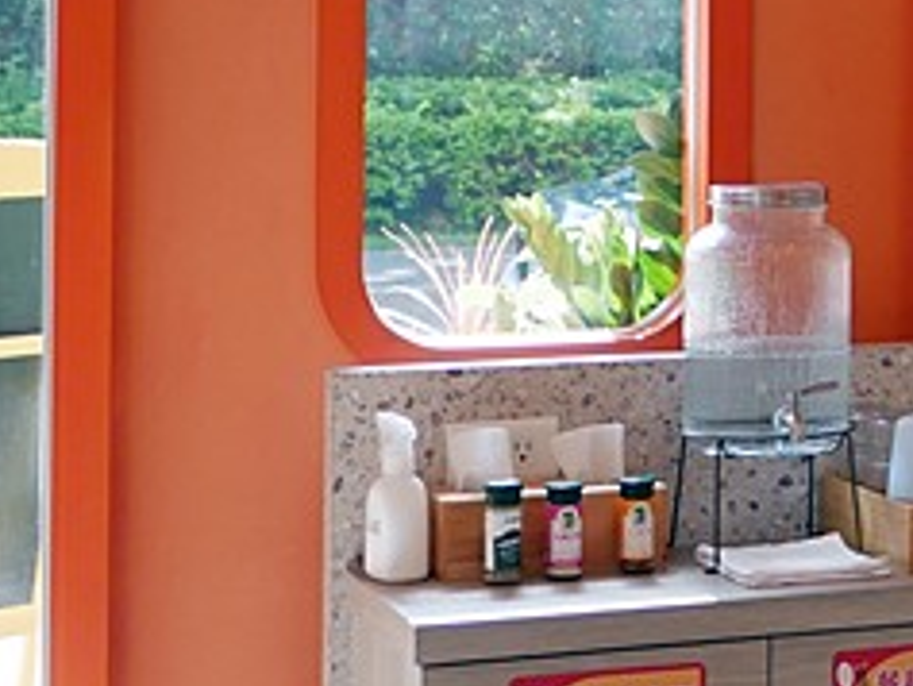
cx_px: 1275
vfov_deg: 12.3
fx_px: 3114
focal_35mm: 118
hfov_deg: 15.6
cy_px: -129
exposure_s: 1/320
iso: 200
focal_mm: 14
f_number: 2.5
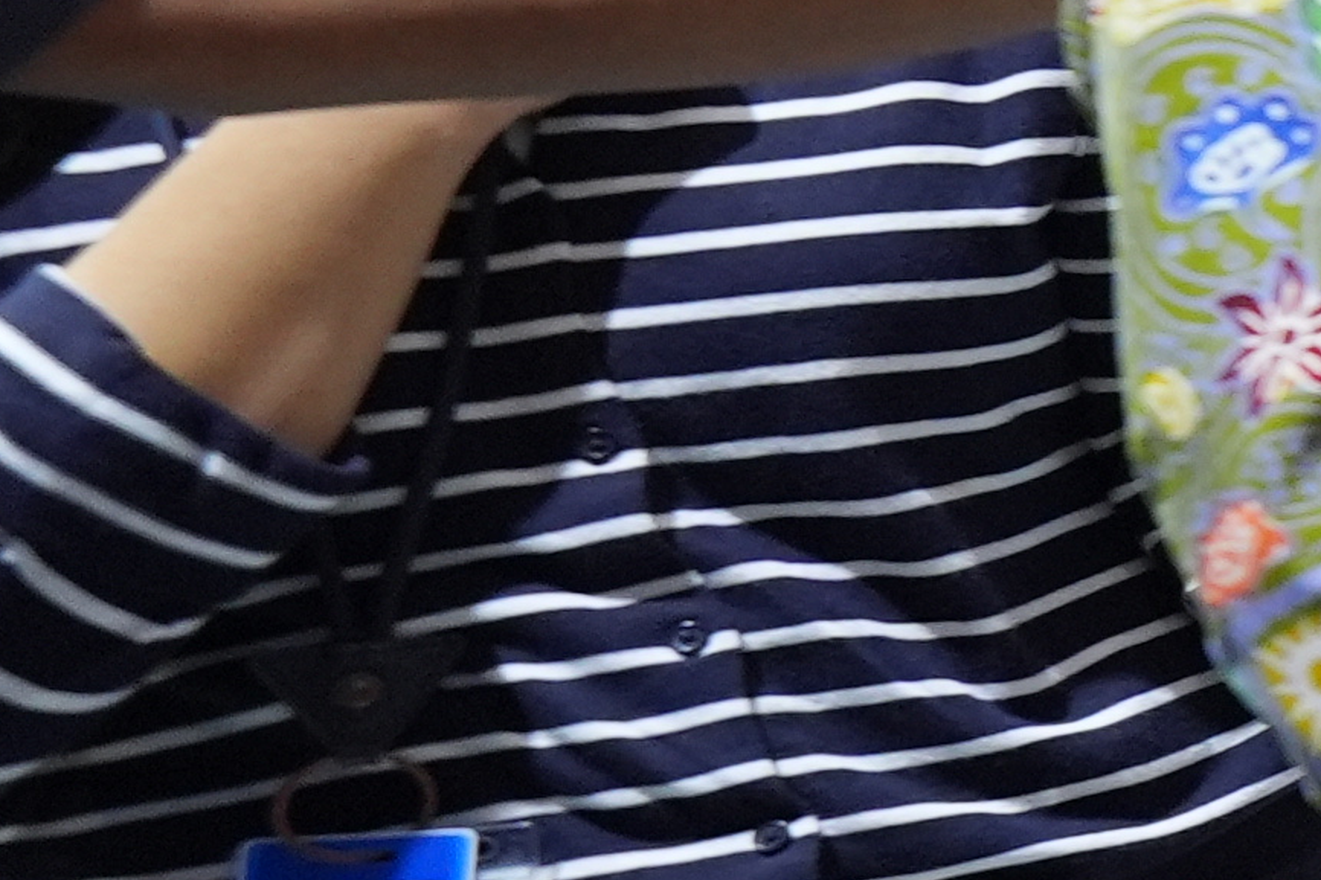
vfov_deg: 14.0
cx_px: 4480
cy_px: 114
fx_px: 3558
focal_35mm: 97
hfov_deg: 9.9
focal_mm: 14
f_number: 2.8
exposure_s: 1/320
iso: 1250
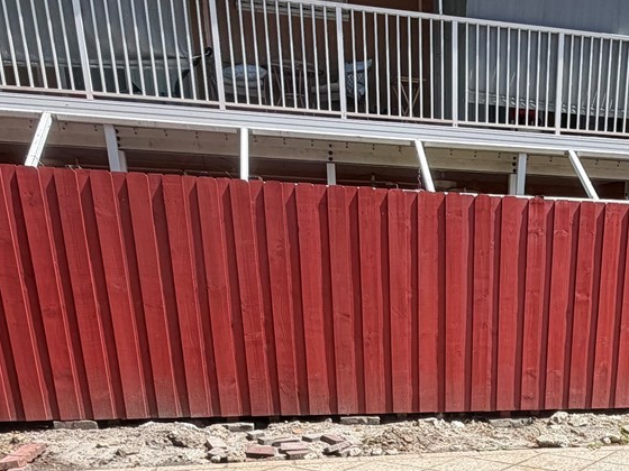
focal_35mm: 40
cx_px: 516
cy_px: 509
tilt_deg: -18.1
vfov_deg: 32.0
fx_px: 727
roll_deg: -1.2
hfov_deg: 44.2
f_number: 2.2
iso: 32
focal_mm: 2.22
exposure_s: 1/770
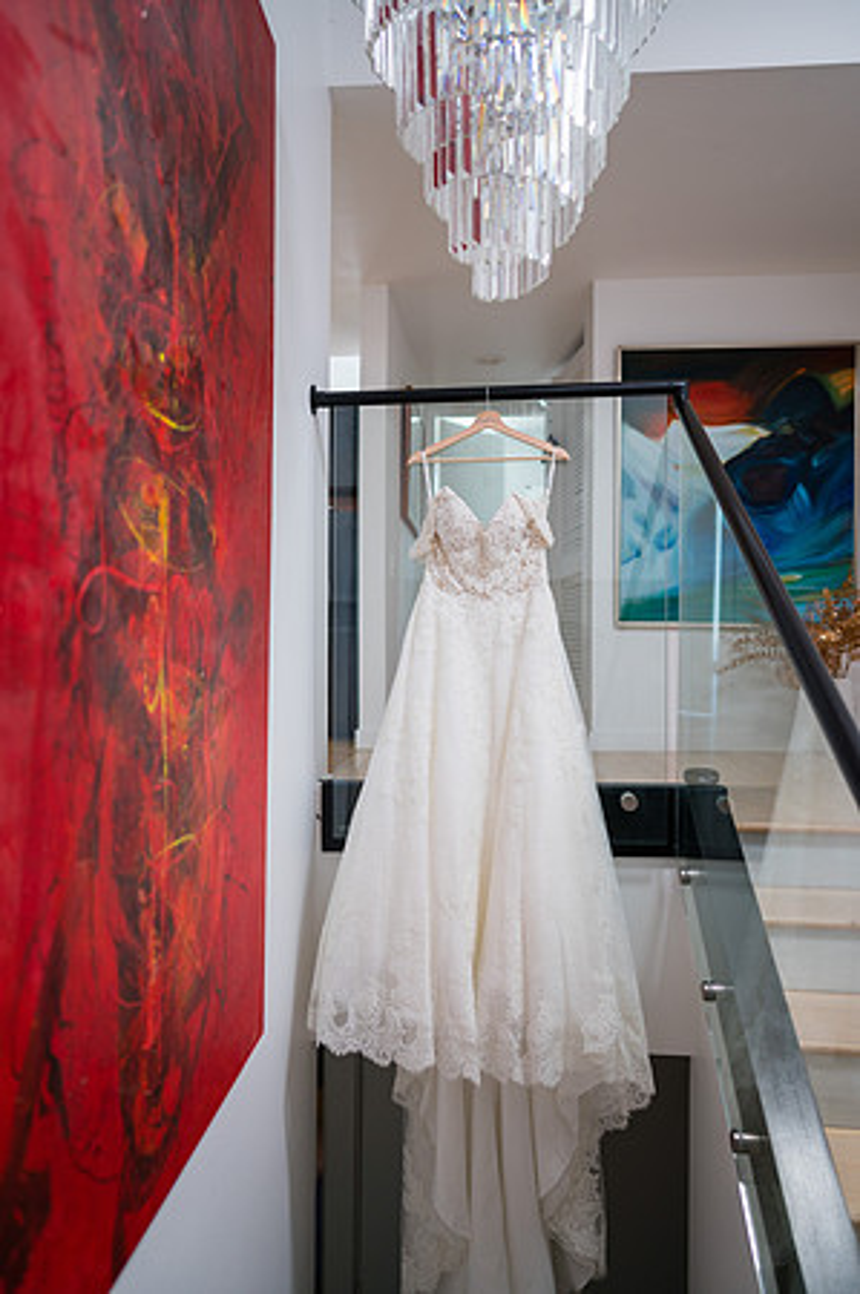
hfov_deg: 53.0
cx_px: 430
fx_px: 862
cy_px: 647
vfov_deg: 73.8
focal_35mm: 24
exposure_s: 1/320
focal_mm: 24
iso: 400
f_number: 1.8
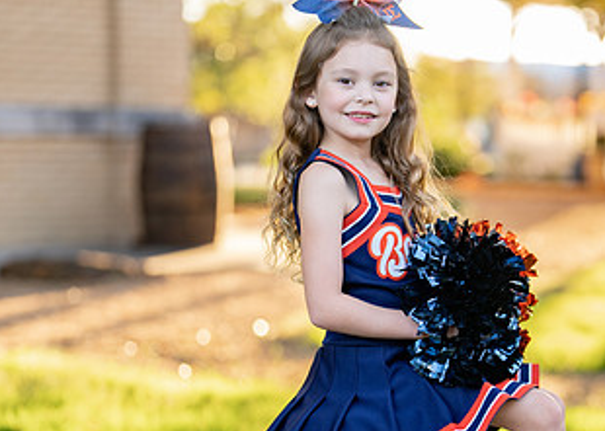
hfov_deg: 20.3
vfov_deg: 14.6
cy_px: 310
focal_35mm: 98
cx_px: 402
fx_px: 1683
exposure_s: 1/400
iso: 100
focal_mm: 50
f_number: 1.2
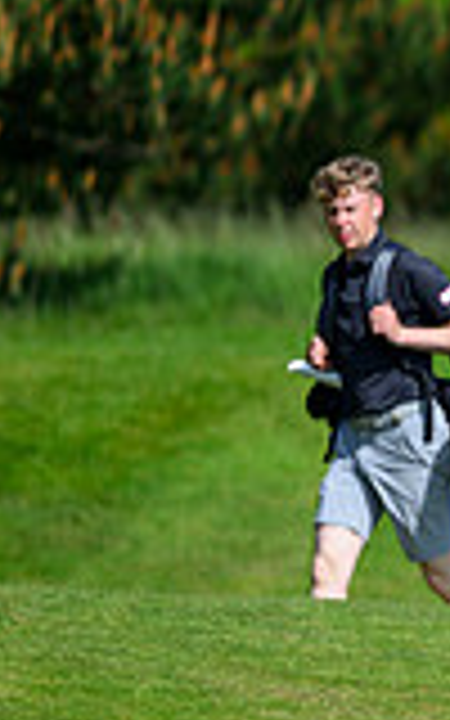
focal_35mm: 2072
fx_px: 40657
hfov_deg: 0.6
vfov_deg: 1.0
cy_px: 254
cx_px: 1084
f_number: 4.5
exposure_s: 1/4000
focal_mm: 560
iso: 500
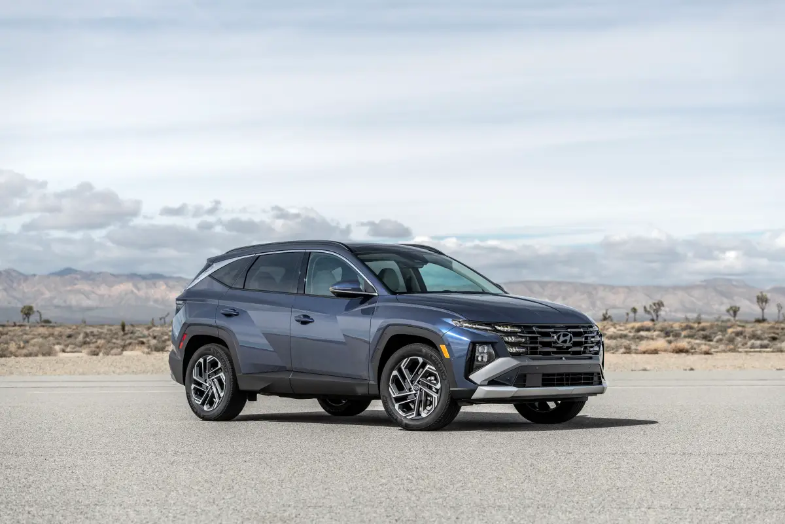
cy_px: 262
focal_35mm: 85
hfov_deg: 23.9
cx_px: 392
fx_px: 1853
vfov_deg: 16.1
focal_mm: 85
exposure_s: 1/400
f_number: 5
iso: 64
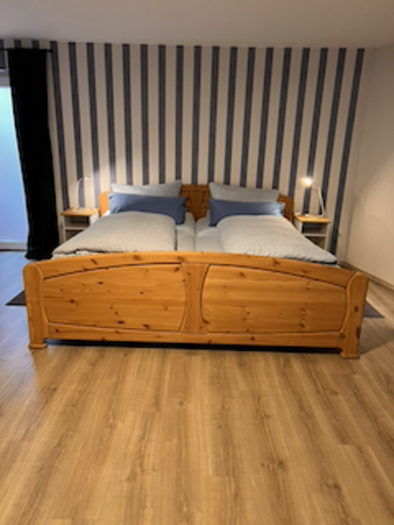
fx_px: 395
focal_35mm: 26
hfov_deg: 53.1
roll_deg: -2.0
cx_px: 197
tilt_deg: -16.7
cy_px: 262
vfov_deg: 67.3
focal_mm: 5.7
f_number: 1.5
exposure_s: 1/50
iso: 320
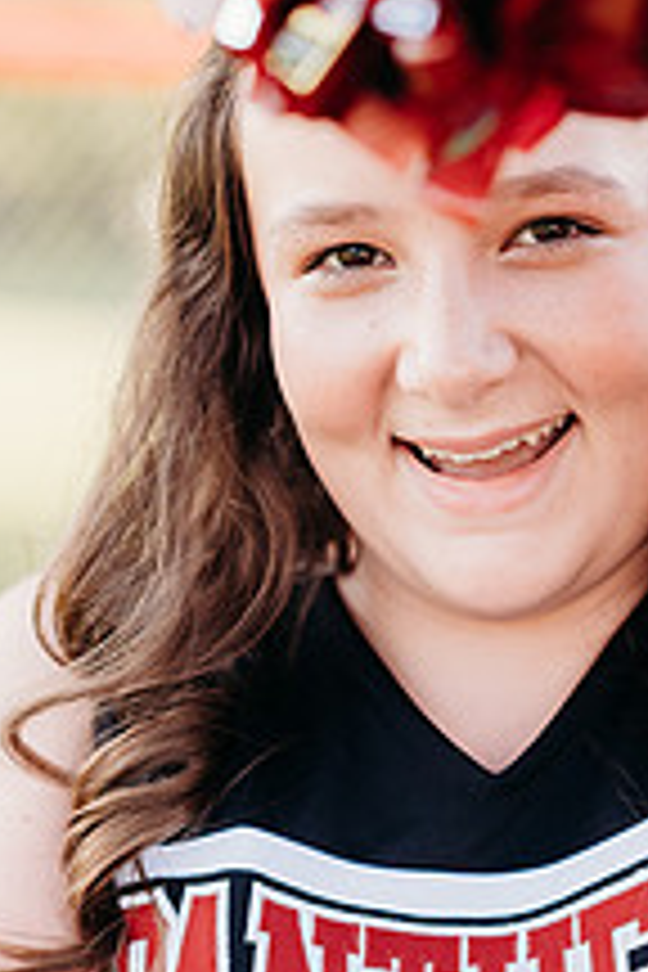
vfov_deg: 11.6
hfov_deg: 7.8
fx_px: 4779
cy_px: 410
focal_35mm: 177
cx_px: 459
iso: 200
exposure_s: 1/500
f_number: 2.8
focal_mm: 85
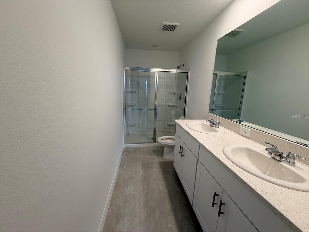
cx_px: 154
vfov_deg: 85.7
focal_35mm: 14
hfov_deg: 102.1
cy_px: 116
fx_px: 125
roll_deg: -1.4
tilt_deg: -12.1
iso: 160
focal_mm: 2.22
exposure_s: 1/120
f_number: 2.2
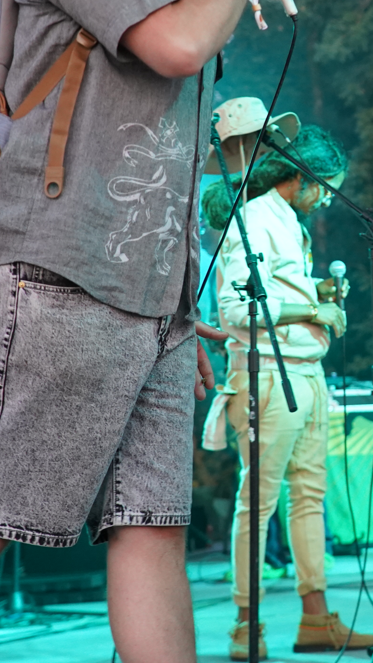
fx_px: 1934
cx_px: 480
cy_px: 224
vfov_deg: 19.4
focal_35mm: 110
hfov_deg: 10.8
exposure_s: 1/160
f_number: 4
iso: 3200
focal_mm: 49
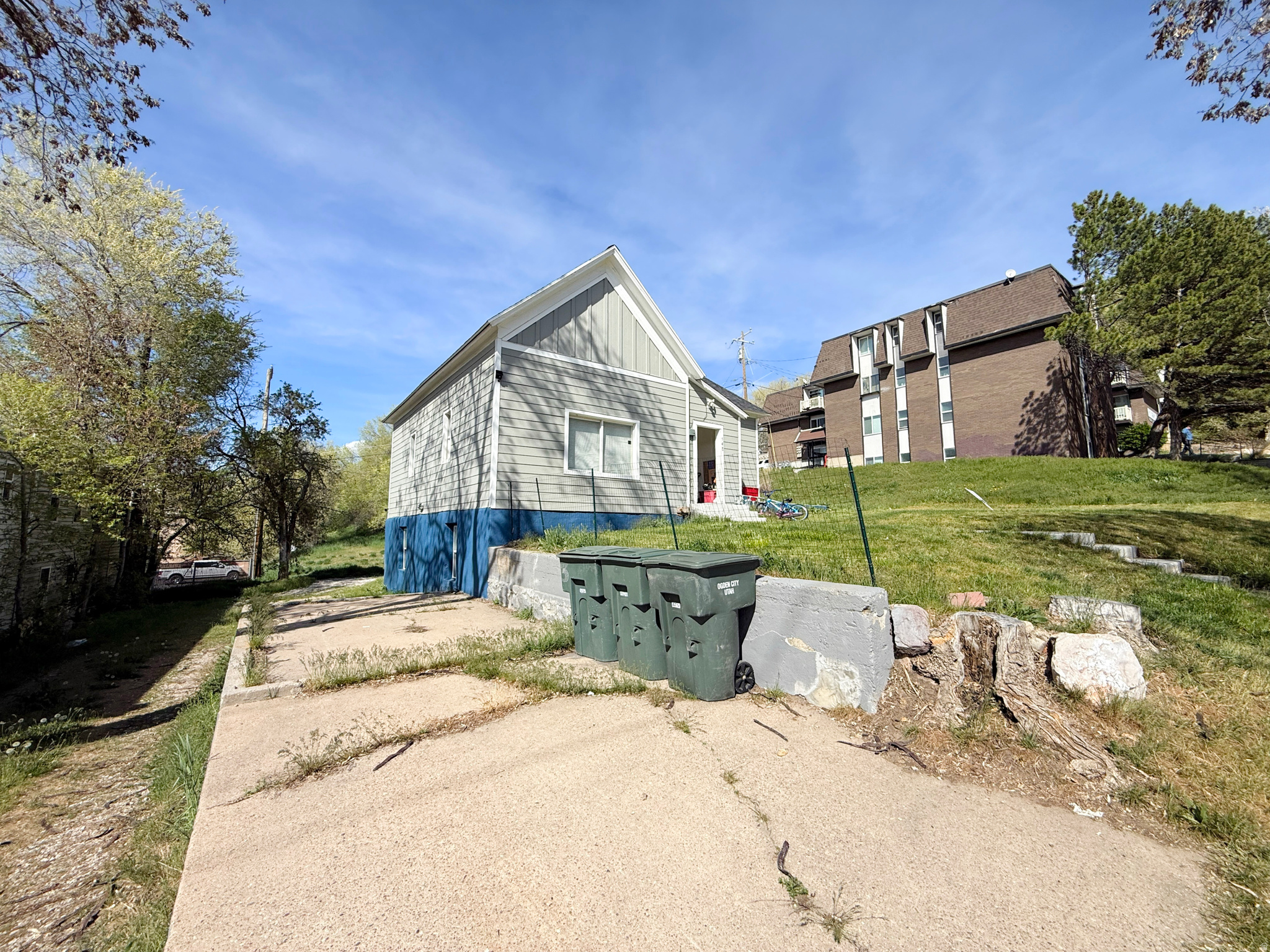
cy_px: 476
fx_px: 514
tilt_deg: +6.8
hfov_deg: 102.1
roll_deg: -0.3
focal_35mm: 14
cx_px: 635
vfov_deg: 85.7
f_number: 2.2
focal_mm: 2.22
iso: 50
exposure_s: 1/2237
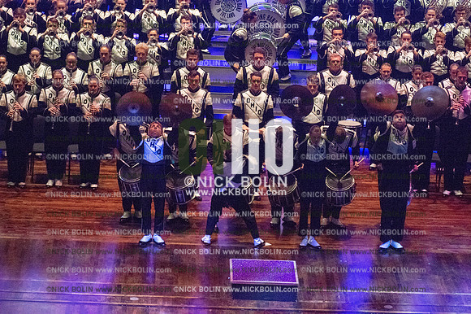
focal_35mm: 140
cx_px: 236
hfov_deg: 14.7
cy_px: 157
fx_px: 1831
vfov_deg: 9.8
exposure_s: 1/200
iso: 8000
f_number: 5.6
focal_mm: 140
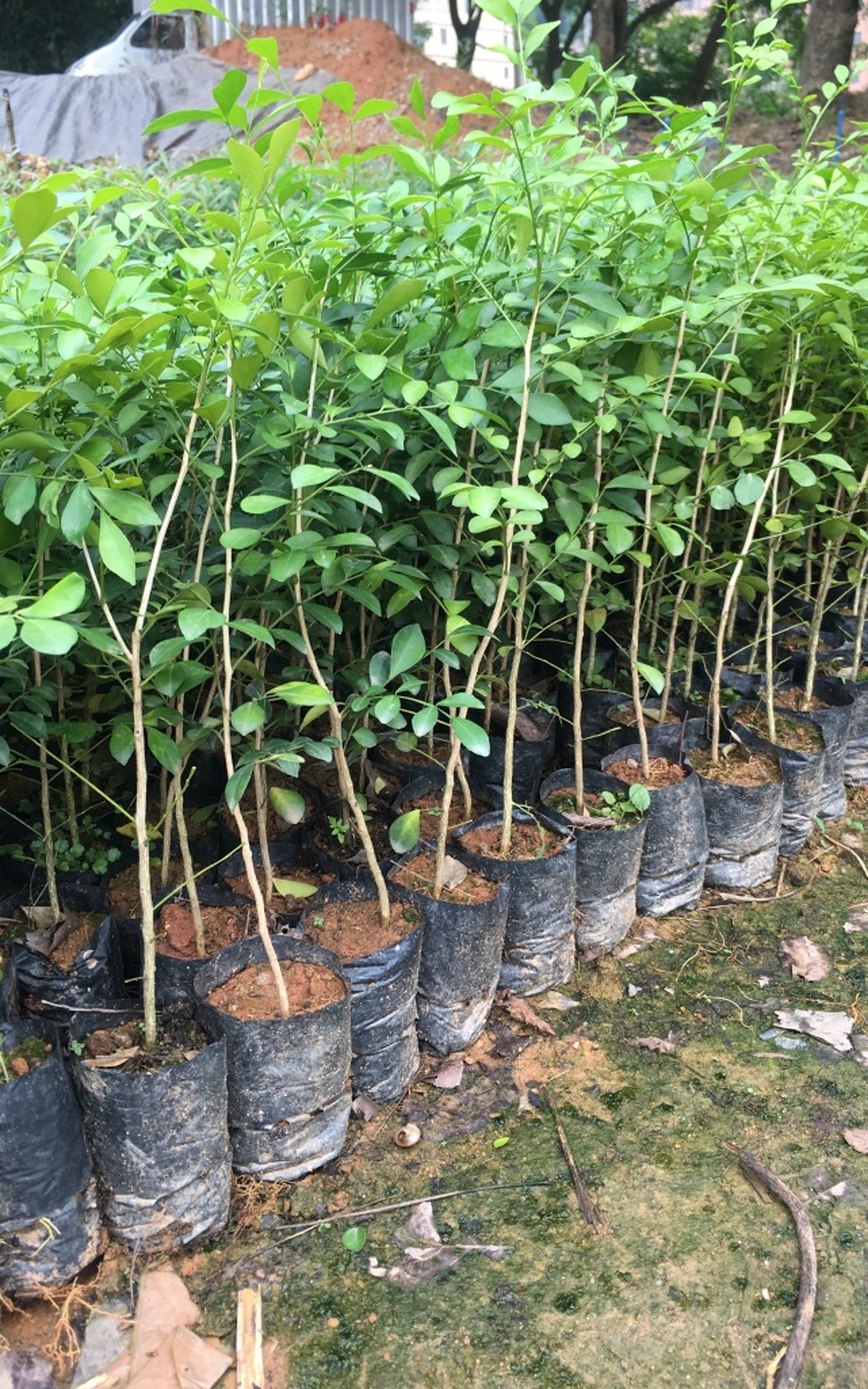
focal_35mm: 32
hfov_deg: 39.4
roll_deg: +1.5
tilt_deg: -19.3
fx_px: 1211
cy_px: 667
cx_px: 429
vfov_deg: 59.6
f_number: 2.2
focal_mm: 4.15
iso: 25
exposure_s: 1/100
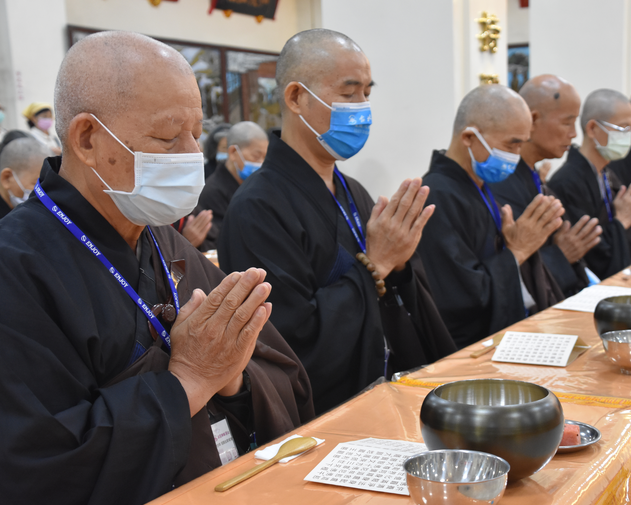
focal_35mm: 55
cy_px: 256
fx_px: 1027
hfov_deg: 34.0
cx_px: 380
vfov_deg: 27.6
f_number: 4.5
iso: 1600
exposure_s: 1/80
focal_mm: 32
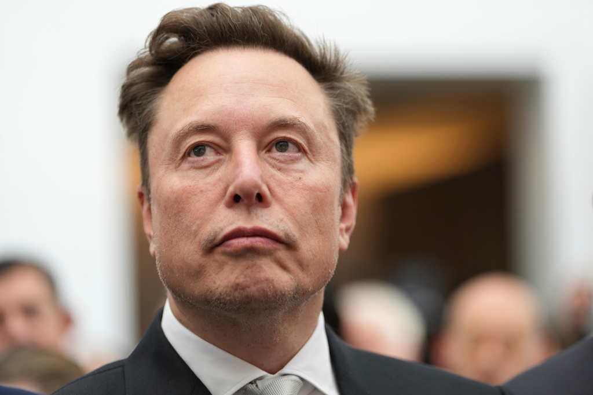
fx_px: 2223
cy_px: 198
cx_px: 296
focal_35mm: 135
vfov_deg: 10.2
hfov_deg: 15.2
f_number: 2.8
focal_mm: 135
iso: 400
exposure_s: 1/500
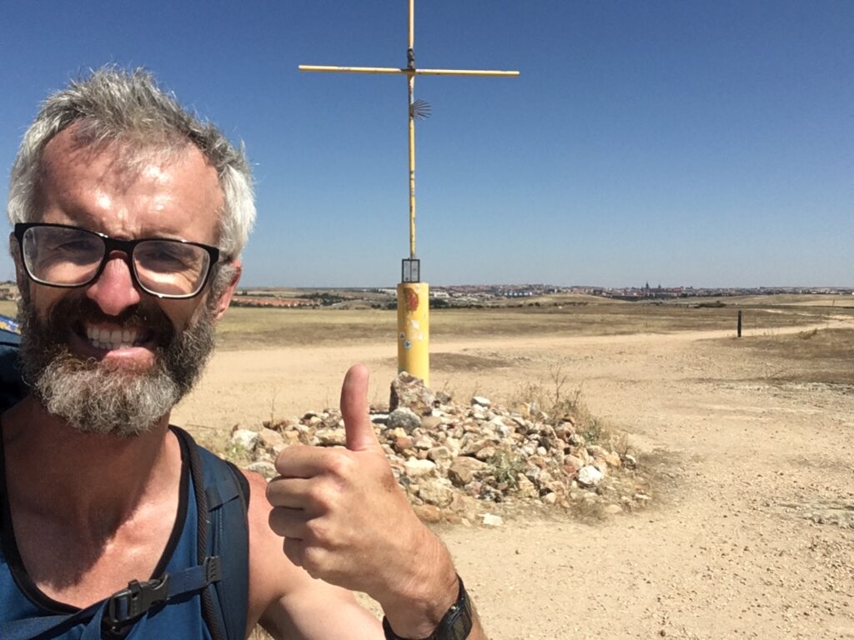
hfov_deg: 58.4
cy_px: 320
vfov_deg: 45.4
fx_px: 765
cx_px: 427
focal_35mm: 31
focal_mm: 2.15
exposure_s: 1/2304
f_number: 2.4
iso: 50
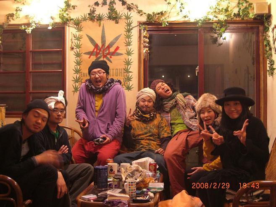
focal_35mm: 46
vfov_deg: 31.5
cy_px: 104
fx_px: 367
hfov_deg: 41.2
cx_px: 138
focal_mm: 9.5
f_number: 3.1
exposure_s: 1/5
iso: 200
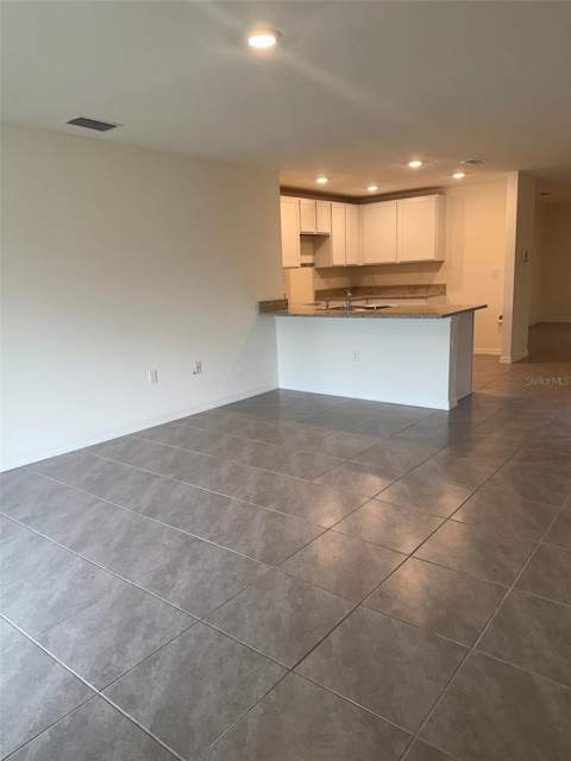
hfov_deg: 56.8
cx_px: 286
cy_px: 380
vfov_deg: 71.6
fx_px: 528
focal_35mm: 24
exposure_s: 1/120
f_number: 1.78
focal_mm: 6.76
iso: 100
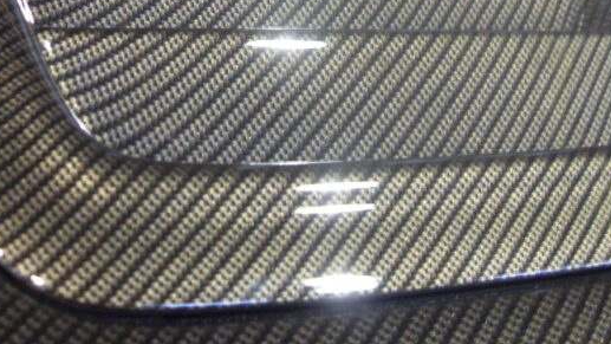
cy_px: 19
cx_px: 418
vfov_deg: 19.9
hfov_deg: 35.0
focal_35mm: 59
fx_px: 956
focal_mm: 6.3
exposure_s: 1/8
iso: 200
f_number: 2.8
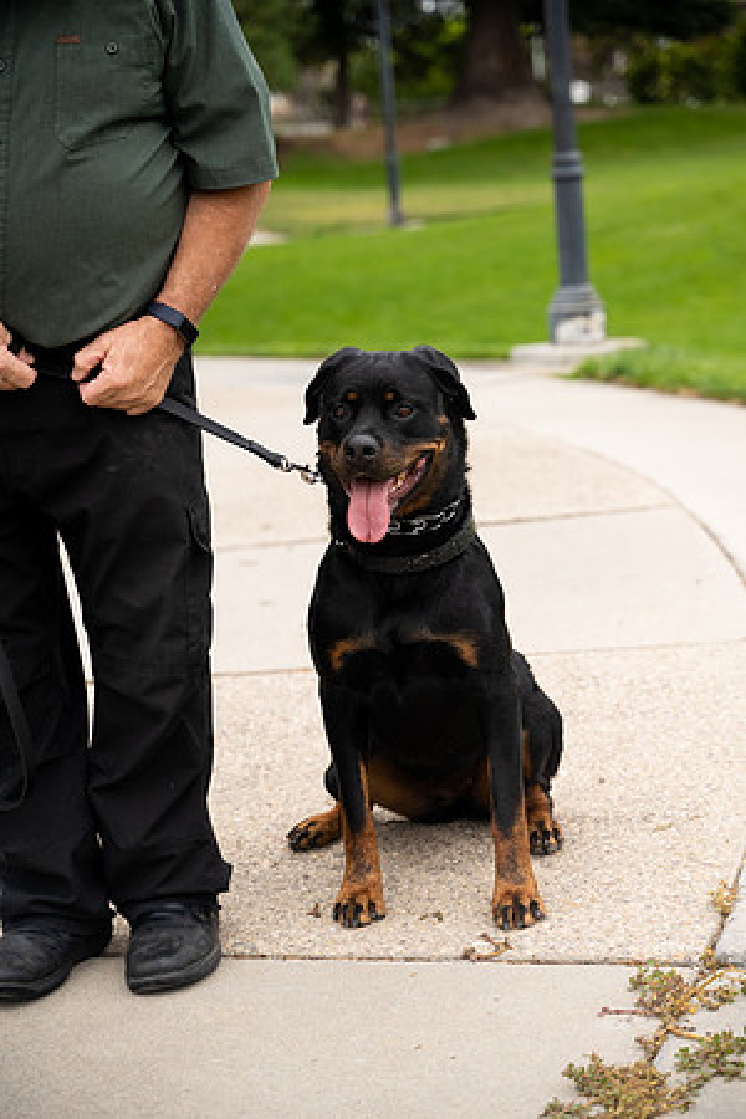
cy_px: 560
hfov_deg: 18.2
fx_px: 2331
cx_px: 373
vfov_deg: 27.0
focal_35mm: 75
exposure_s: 1/500
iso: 640
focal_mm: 75
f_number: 4
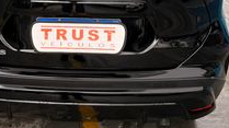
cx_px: 51
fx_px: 358
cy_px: 0
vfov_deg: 19.7
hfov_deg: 34.6
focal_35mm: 59
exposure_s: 1/559
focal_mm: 6.76
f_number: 1.78
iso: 80
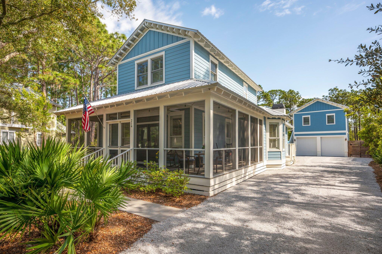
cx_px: 191
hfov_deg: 90.0
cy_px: 127
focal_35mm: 18
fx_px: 191
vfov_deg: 67.3
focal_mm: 18
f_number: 9
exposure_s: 1/320
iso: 250
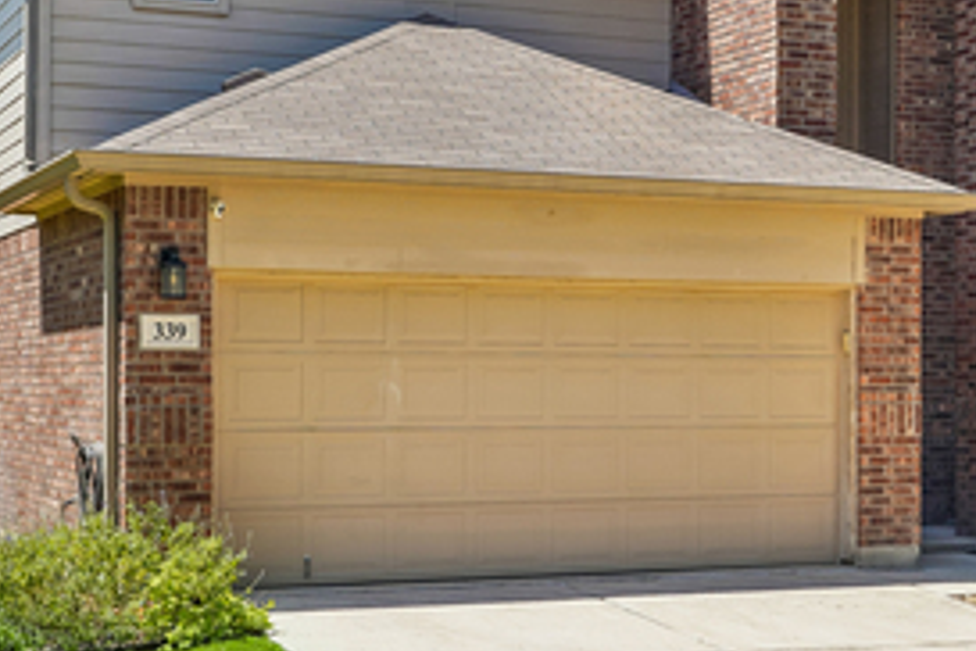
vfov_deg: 18.0
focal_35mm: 75
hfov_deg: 26.4
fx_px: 2033
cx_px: 804
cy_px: 123
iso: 100
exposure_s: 1/200
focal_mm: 32
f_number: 8
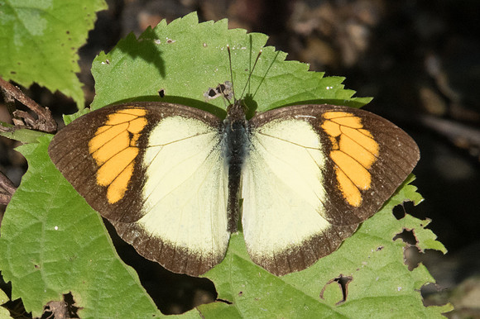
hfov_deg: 1.7
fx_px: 15813
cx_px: 212
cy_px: 162
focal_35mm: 1187
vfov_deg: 1.2
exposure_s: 1/500
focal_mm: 400
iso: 640
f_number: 18
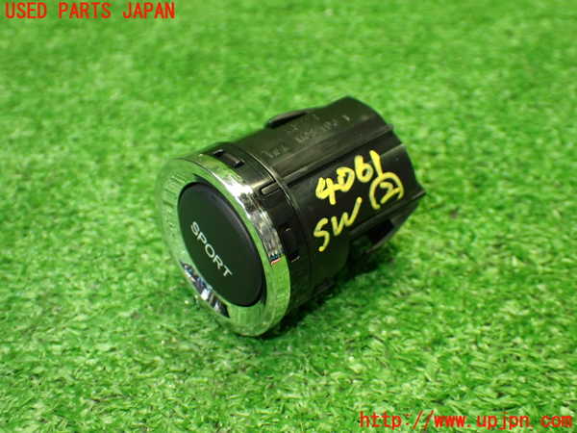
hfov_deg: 42.9
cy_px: 216
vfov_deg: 32.9
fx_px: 733
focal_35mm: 44
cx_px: 288
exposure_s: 1/80
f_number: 2.9
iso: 800
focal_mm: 7.84
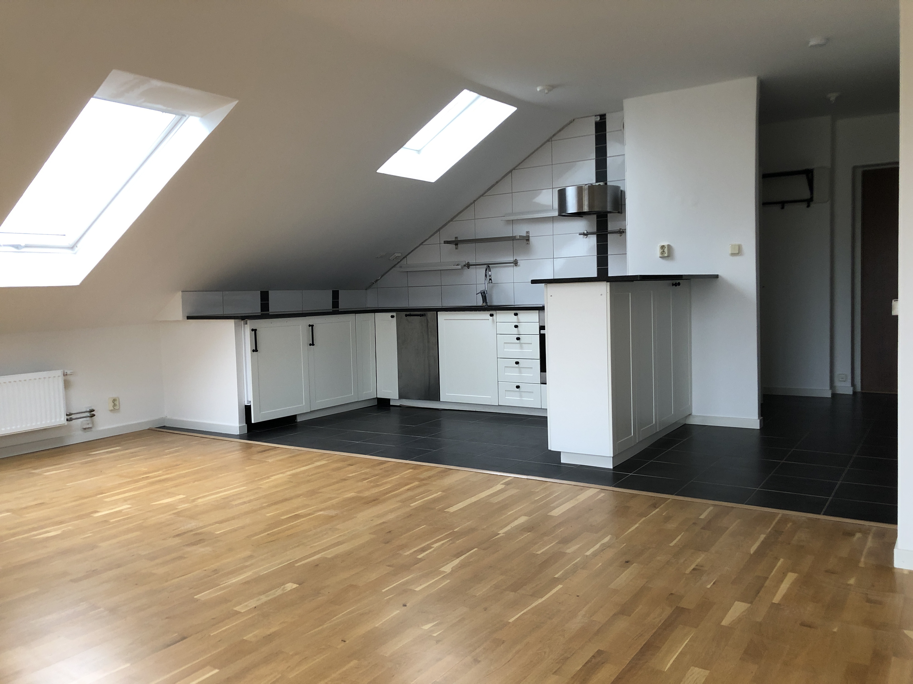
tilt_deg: -2.6
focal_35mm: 28
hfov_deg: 63.4
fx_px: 739
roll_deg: +1.7
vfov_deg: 49.7
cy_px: 342
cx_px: 456
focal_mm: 3.99
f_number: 1.8
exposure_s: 1/17
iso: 64
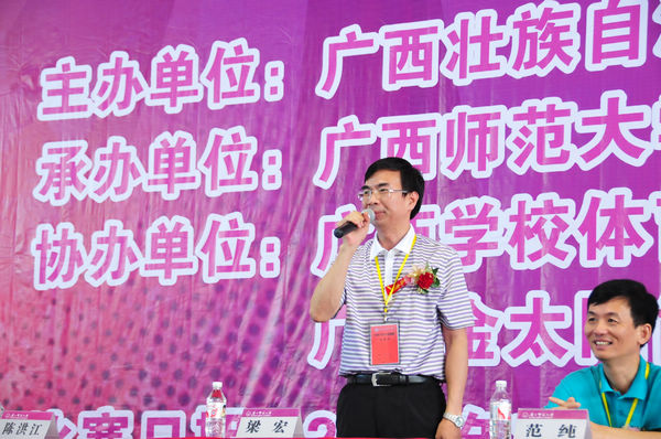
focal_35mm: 84
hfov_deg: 24.2
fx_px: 1540
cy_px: 220
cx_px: 330
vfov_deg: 16.2
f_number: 4.8
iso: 1600
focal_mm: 56
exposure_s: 1/80
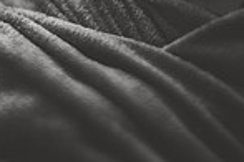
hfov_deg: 10.4
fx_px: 1335
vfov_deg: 6.8
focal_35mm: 197
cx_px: 115
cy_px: -140
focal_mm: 50
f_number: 1.8
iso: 200
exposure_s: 1/640
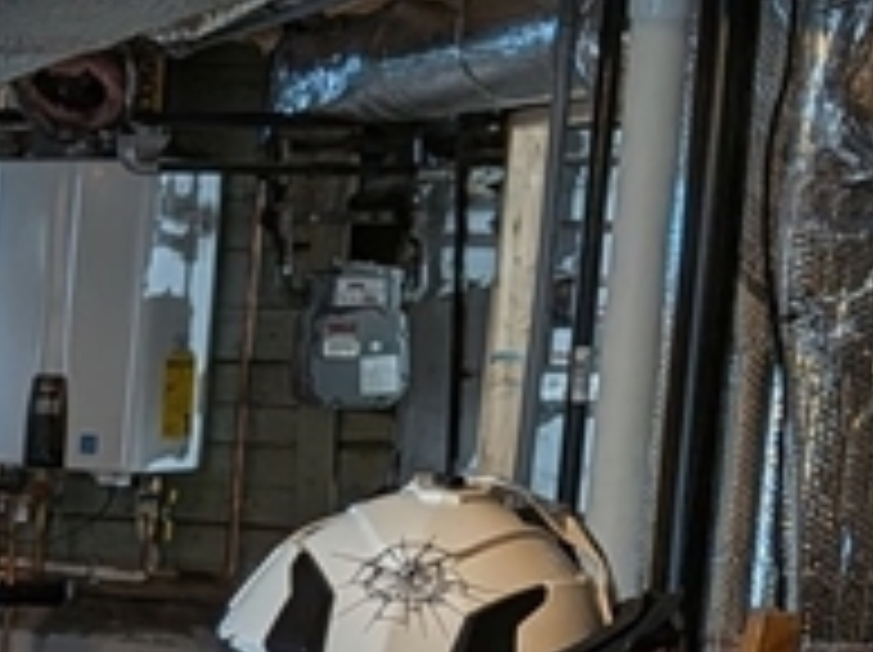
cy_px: 836
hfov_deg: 14.2
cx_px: -580
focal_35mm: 127
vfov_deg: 11.4
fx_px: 3199
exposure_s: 1/60
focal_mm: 4.53
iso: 35
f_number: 1.7
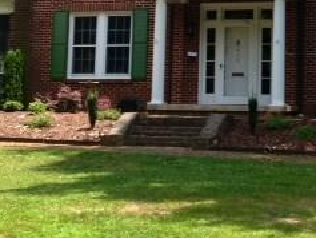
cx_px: 275
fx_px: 813
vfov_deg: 16.4
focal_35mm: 89
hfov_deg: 21.6
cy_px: 17
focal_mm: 4.13
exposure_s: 1/577
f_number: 2.4
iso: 50
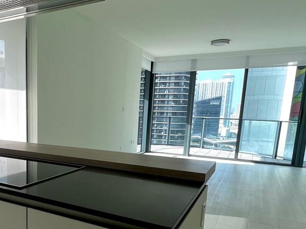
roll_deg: -1.1
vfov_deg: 45.8
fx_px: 265
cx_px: 69
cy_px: 161
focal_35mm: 30
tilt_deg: -11.0
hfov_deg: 56.4
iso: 32
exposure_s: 1/163
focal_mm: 1.57
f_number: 1.8
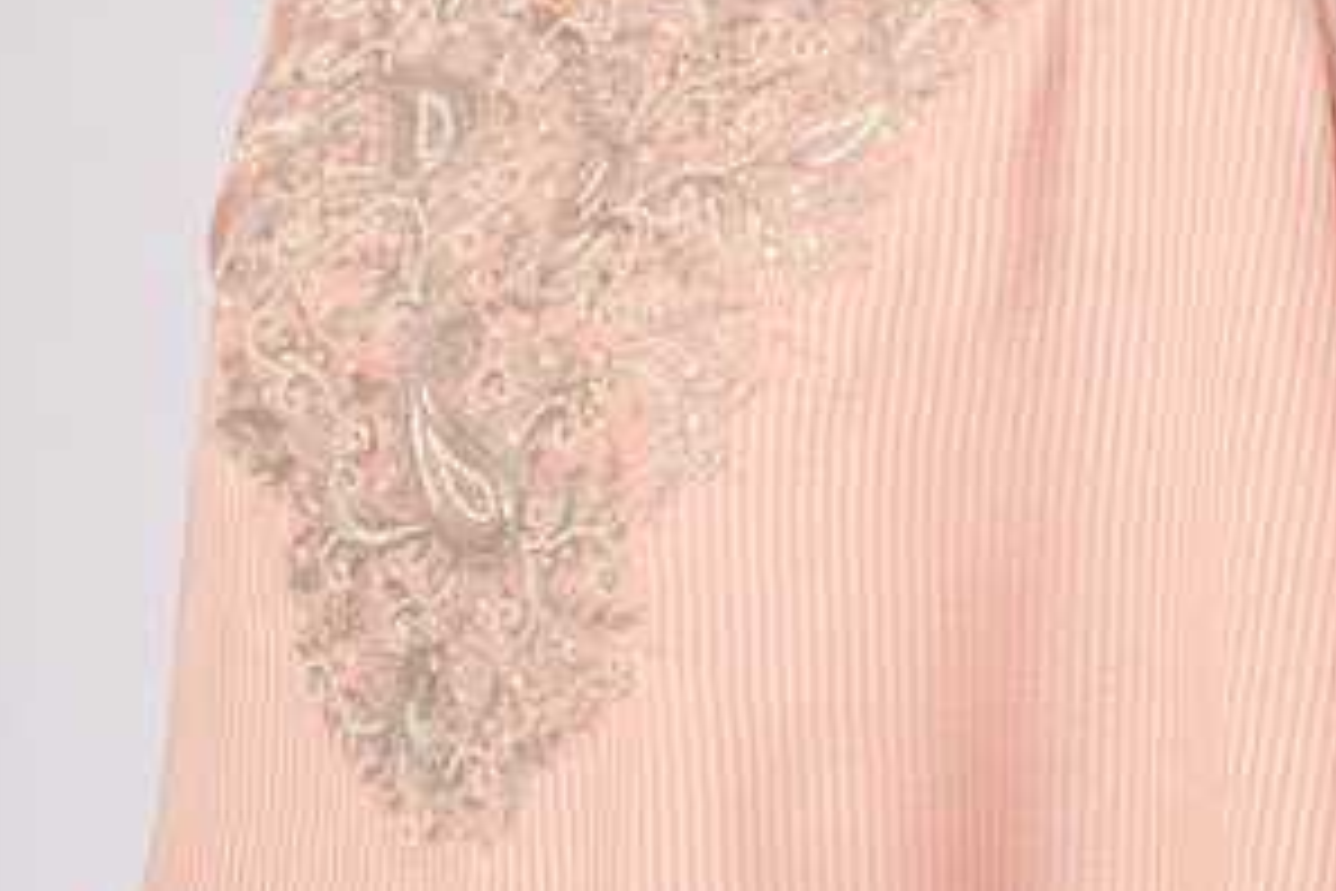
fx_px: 4527
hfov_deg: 16.8
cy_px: -169
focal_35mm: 122
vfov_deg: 11.0
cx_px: 715
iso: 160
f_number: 6.3
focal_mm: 46
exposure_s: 1/160
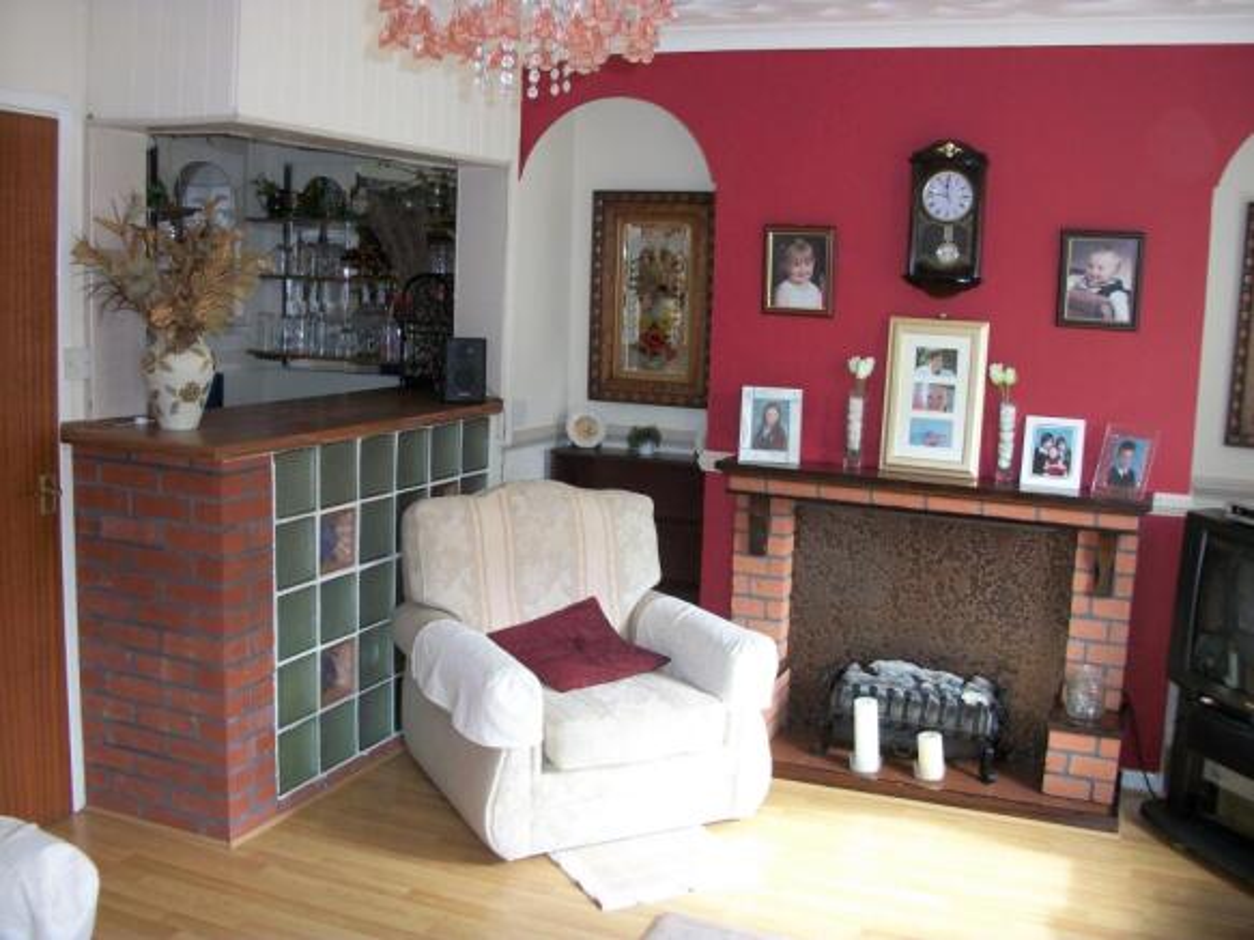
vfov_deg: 40.7
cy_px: 470
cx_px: 627
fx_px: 1268
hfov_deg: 52.6
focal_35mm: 35
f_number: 3.1
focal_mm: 6.3
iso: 160
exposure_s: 1/50
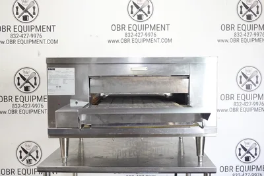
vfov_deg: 31.2
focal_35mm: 43
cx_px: 132
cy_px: 88
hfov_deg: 45.4
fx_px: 315
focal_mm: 15.9
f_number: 4
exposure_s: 1/50
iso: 1000
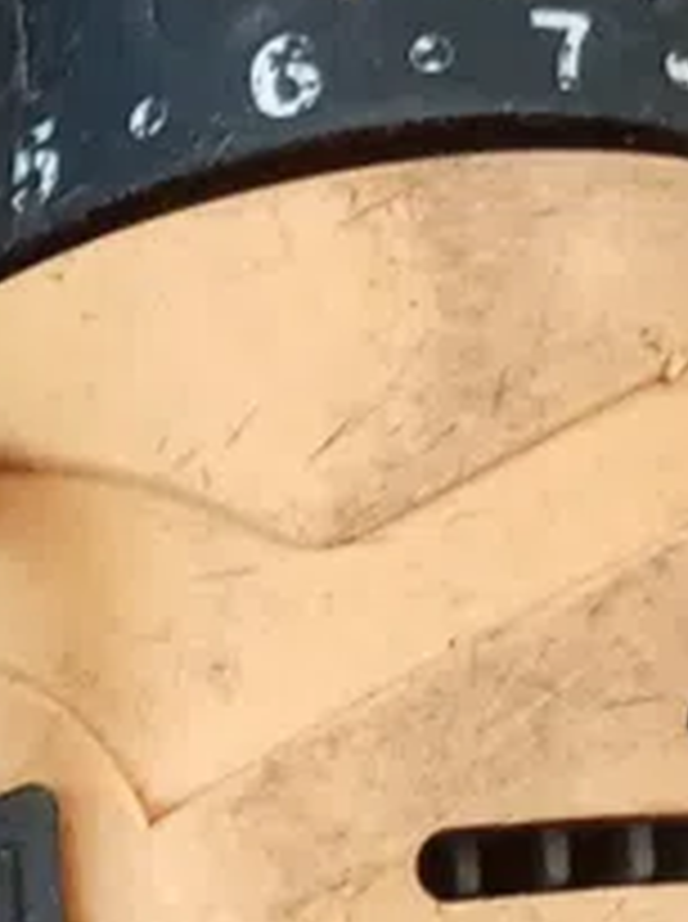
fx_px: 4439
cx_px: -764
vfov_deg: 11.6
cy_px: 1136
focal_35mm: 167
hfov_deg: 8.3
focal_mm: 4.15
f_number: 1.8
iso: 250
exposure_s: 1/25
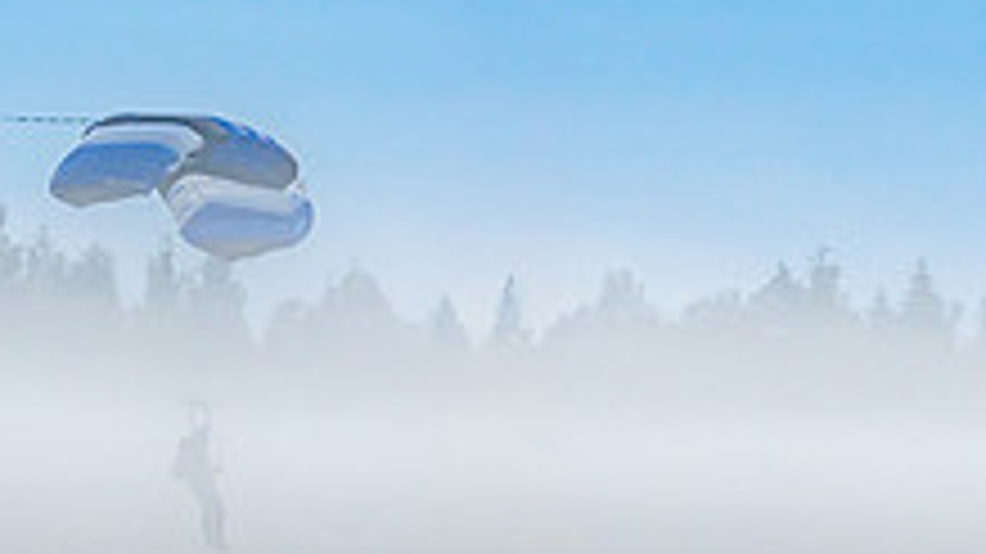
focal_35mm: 555
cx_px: 473
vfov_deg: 2.2
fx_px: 14505
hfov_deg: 3.9
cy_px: 392
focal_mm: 200
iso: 1000
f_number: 5.6
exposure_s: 1/250
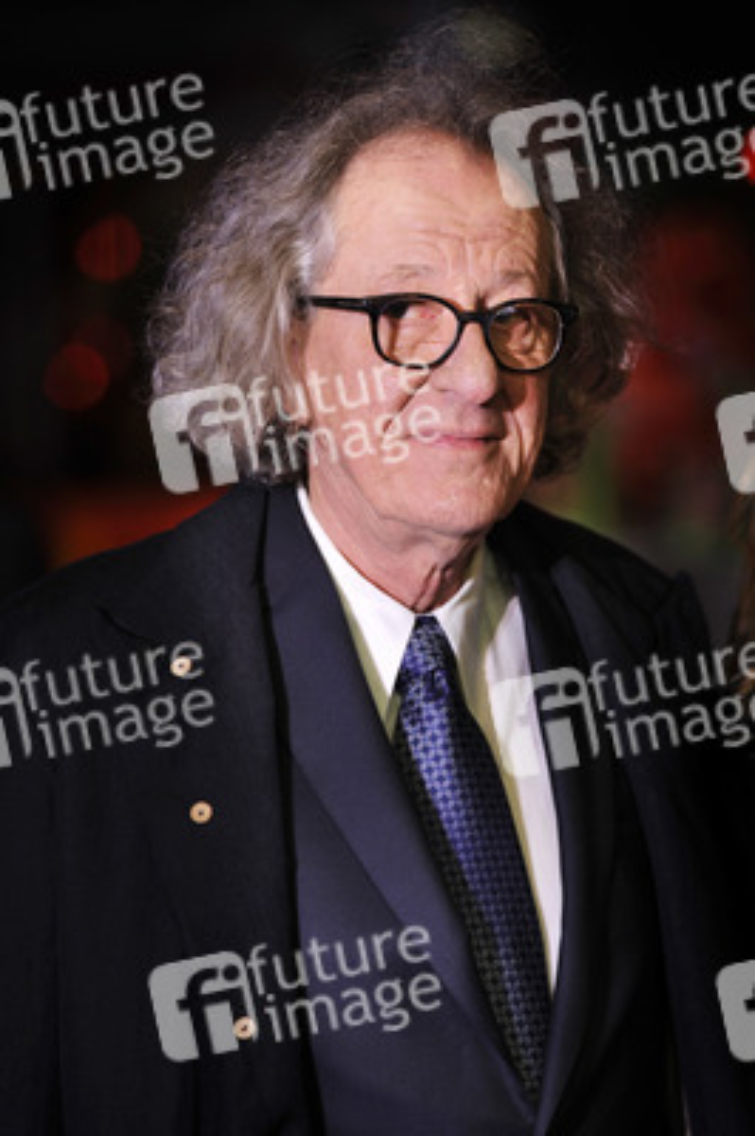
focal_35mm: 200
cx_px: 378
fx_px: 6302
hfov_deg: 6.9
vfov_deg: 10.3
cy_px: 568
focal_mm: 200
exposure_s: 1/200
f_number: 4.5
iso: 400
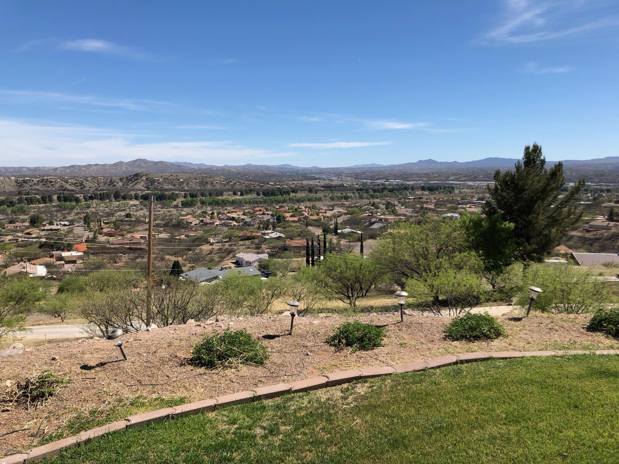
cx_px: 310
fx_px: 501
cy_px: 232
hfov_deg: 63.4
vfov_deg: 49.7
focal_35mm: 28
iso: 20
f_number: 1.8
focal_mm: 4
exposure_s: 1/2000
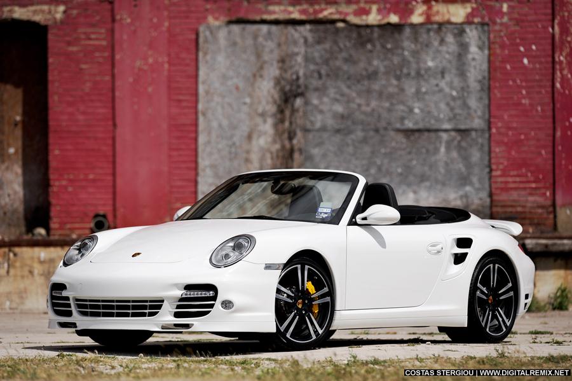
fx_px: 3176
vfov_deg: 6.9
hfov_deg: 10.3
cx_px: 286
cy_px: 190
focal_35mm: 200
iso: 100
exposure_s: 1/8000
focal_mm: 200
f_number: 2.8
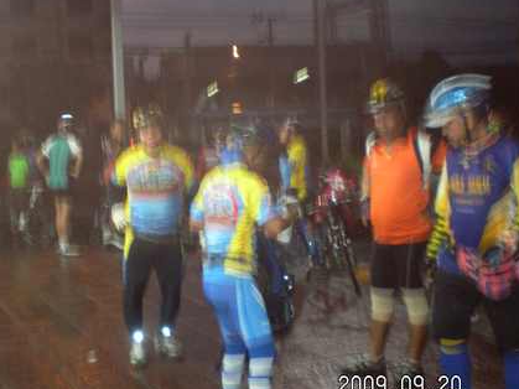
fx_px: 869
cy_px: 166
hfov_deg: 32.6
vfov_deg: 25.2
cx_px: 129
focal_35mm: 58
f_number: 3.1
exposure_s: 1/30
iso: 218
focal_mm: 6.3
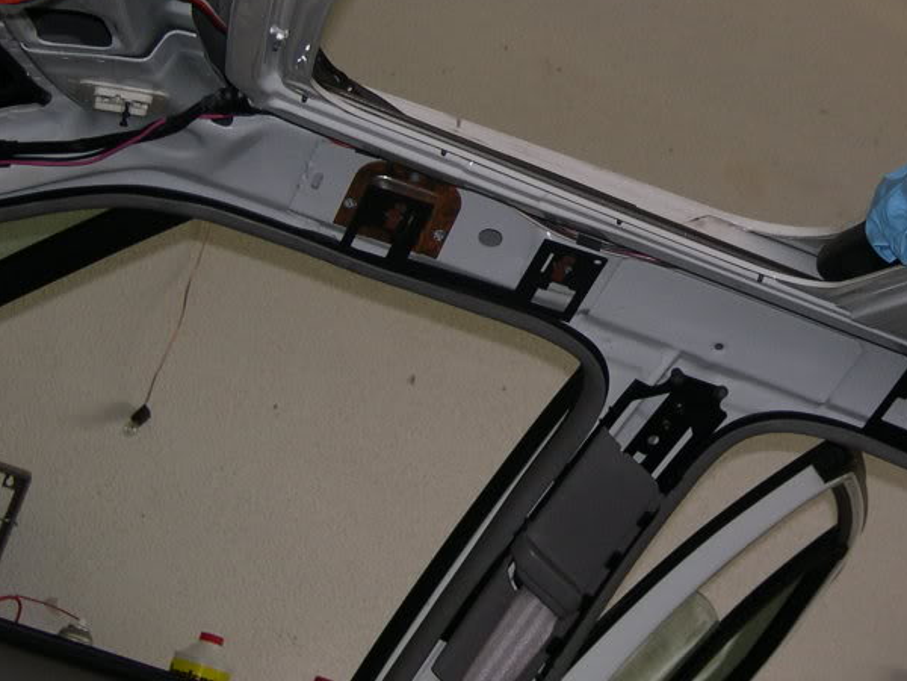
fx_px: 1887
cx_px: 782
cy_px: 127
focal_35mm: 72
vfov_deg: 20.2
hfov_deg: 26.3
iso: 100
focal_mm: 8
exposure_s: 1/60
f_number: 2.8
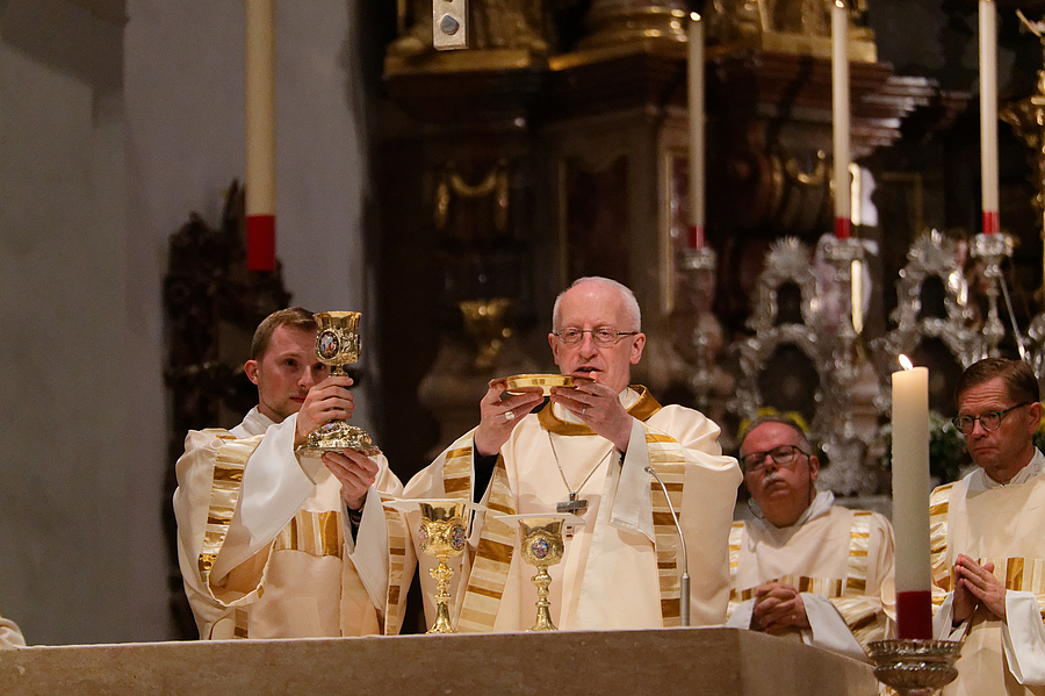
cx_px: 522
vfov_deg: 8.1
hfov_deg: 12.1
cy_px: 348
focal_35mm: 170
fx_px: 4932
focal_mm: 170
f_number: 5
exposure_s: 1/125
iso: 6400
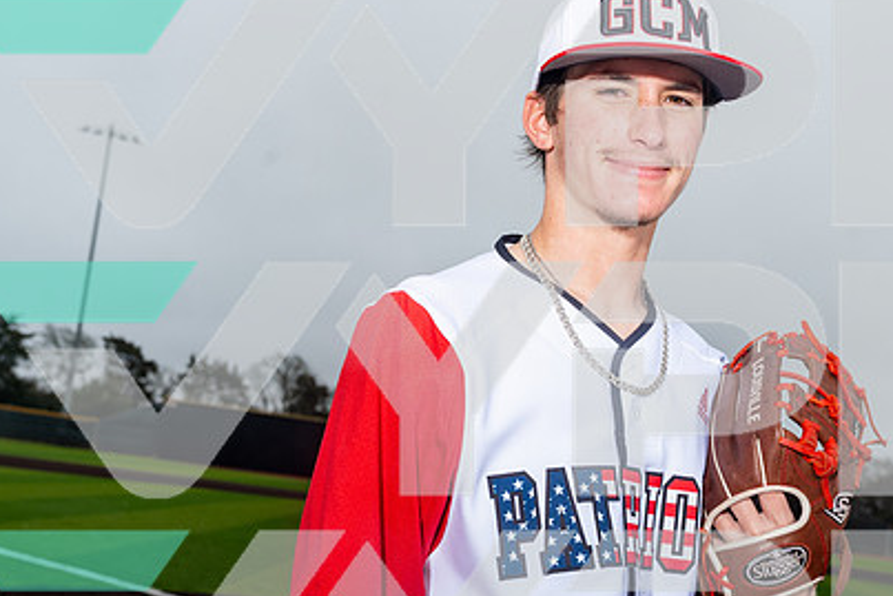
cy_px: 380
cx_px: 530
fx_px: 1464
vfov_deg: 22.9
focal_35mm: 59
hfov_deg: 33.8
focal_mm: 41
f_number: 8
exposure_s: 1/125
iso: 320
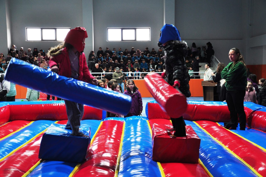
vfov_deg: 31.8
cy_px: 88
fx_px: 310
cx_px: 133
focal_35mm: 42
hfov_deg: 46.5
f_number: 4.5
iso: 500
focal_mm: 28
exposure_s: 1/80
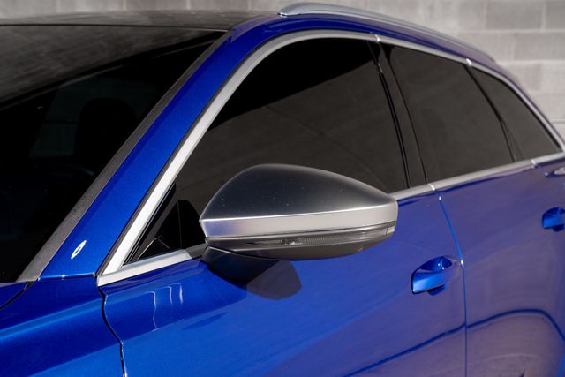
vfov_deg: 24.6
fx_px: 863
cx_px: 282
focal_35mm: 55
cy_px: 188
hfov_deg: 36.2
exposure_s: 1/160
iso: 250
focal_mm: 55
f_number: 8
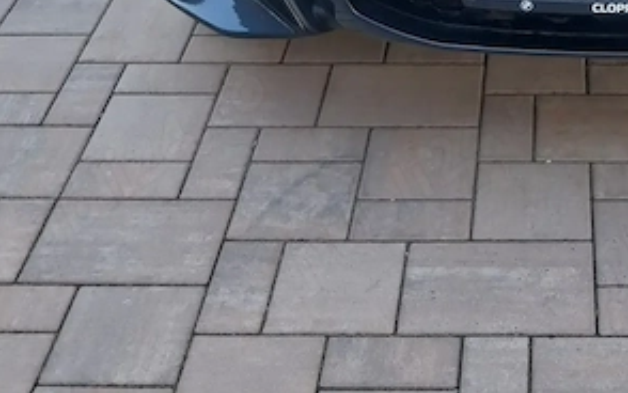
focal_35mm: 75
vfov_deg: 16.7
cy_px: -81
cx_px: 577
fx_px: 1284
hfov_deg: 26.5
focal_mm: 4
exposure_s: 1/134
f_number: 1.8
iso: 25
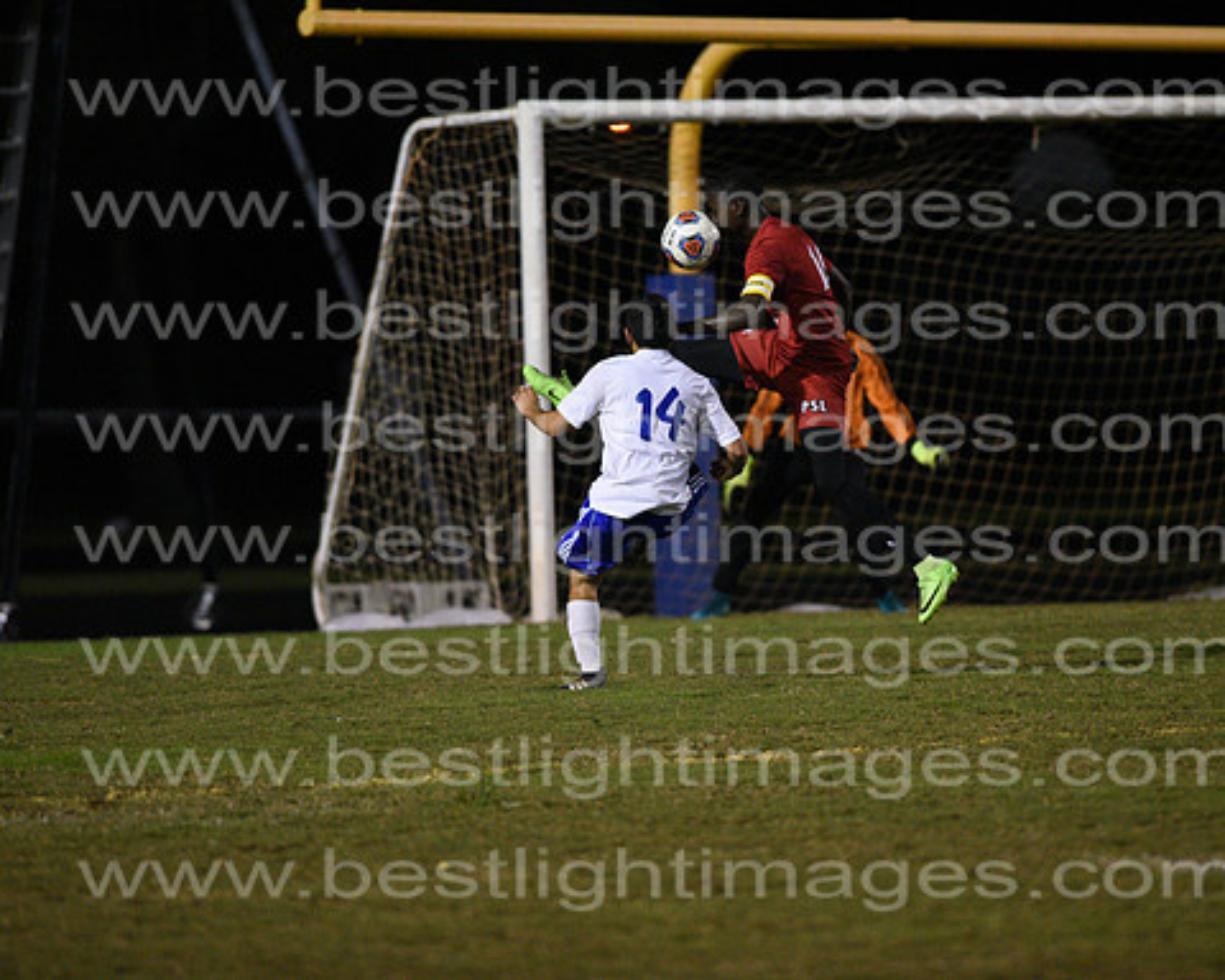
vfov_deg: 4.6
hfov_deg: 5.7
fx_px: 12327
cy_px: 489
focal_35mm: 340
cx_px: 658
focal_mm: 300
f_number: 3.2
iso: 8000
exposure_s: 1/800
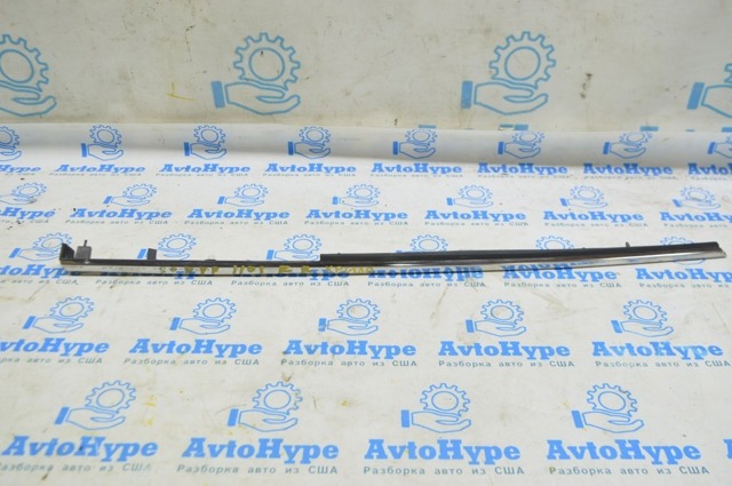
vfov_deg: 38.3
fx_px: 701
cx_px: 366
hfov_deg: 55.2
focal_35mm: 34
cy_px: 243
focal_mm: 23
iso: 400
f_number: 5.6
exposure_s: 1/20
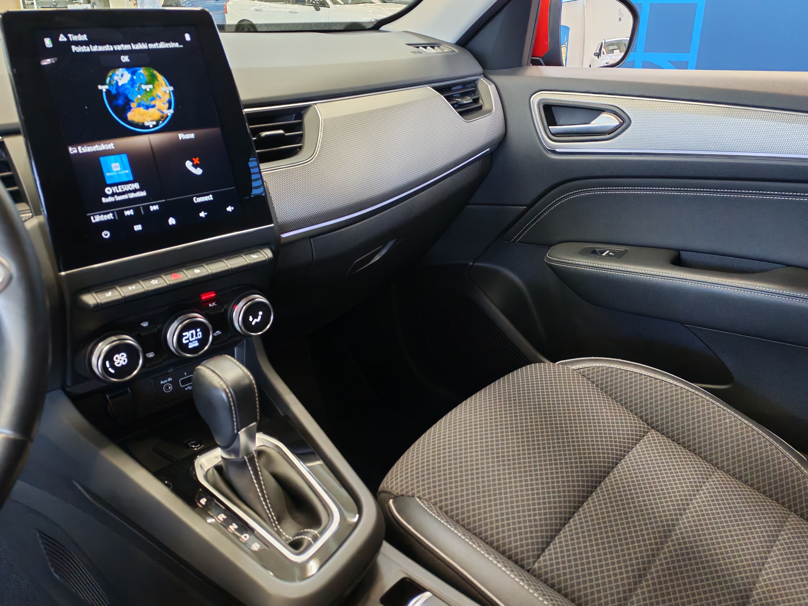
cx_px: 404
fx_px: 724
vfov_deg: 45.4
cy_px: 303
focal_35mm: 31
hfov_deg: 58.4
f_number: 1.9
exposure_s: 1/100
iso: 1337
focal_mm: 6.12
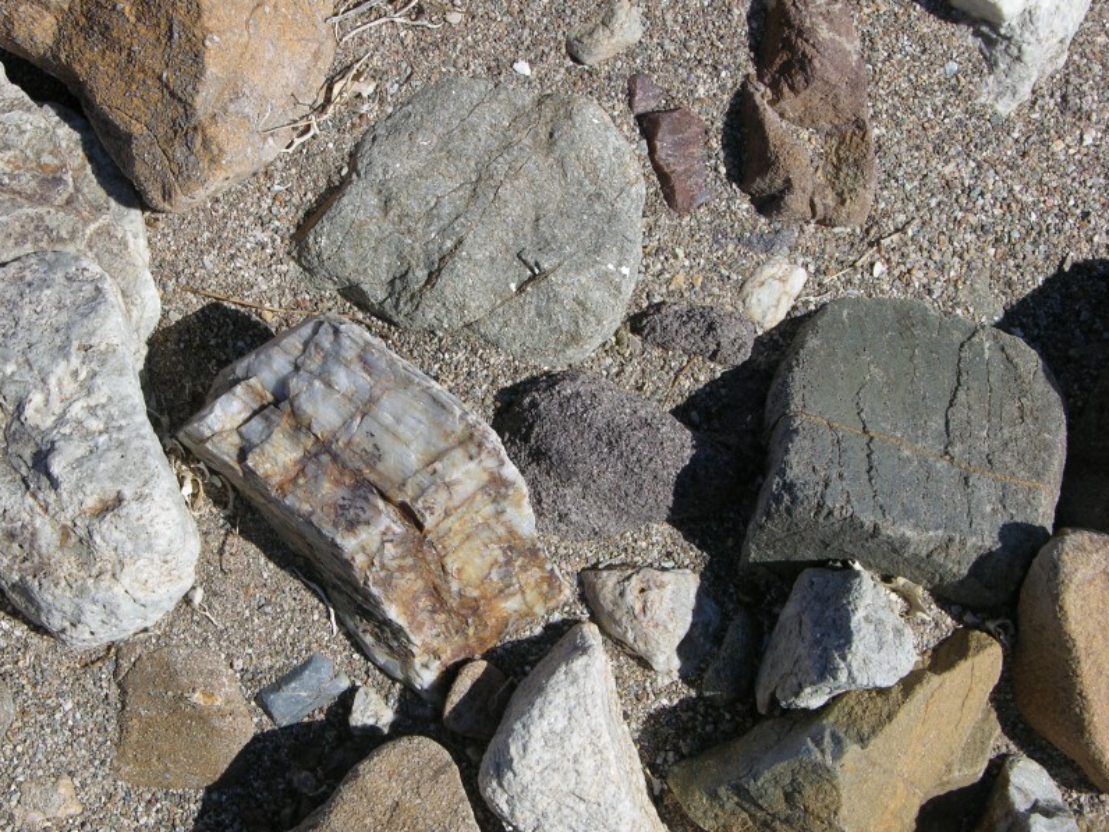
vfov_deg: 16.4
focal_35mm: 90
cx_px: 404
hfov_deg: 21.7
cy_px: 472
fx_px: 2883
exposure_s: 1/353
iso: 50
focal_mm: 17.8
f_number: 5.9
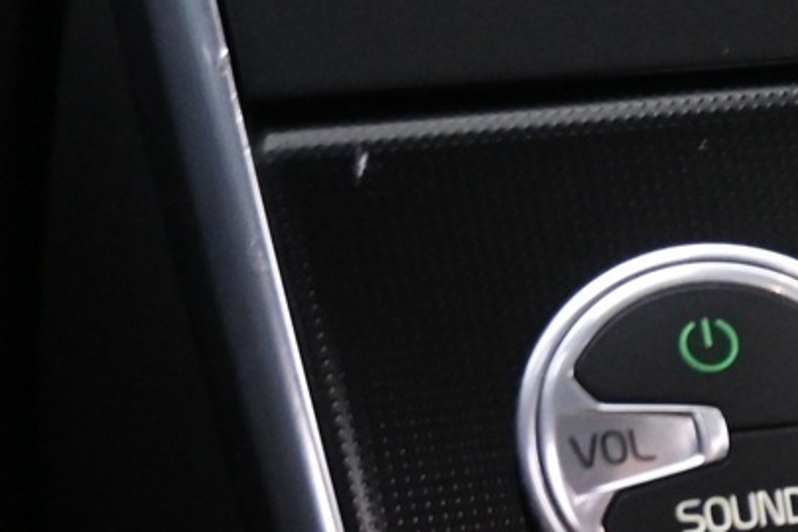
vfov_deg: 13.1
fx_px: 2128
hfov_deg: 16.7
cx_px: 1529
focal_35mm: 96
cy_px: 891
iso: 3200
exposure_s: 1/20
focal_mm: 16
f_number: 3.5
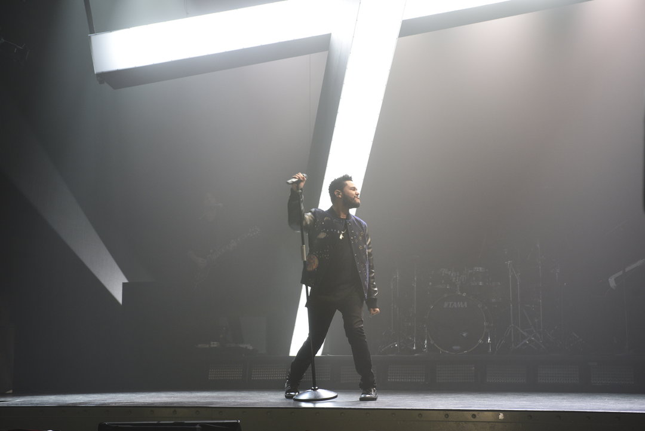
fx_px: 1075
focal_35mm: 60
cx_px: 322
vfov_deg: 22.6
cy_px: 216
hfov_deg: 33.4
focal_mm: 60
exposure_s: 1/125
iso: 1000
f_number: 4
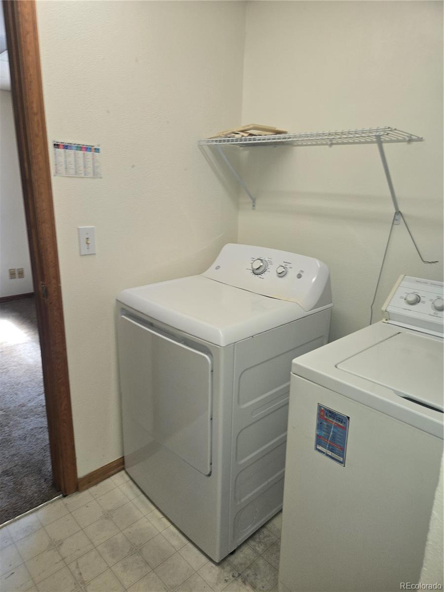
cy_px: 296
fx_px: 393
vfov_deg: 73.9
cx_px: 222
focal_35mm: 23
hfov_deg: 58.9
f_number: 1.8
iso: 80
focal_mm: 5.4
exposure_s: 1/60
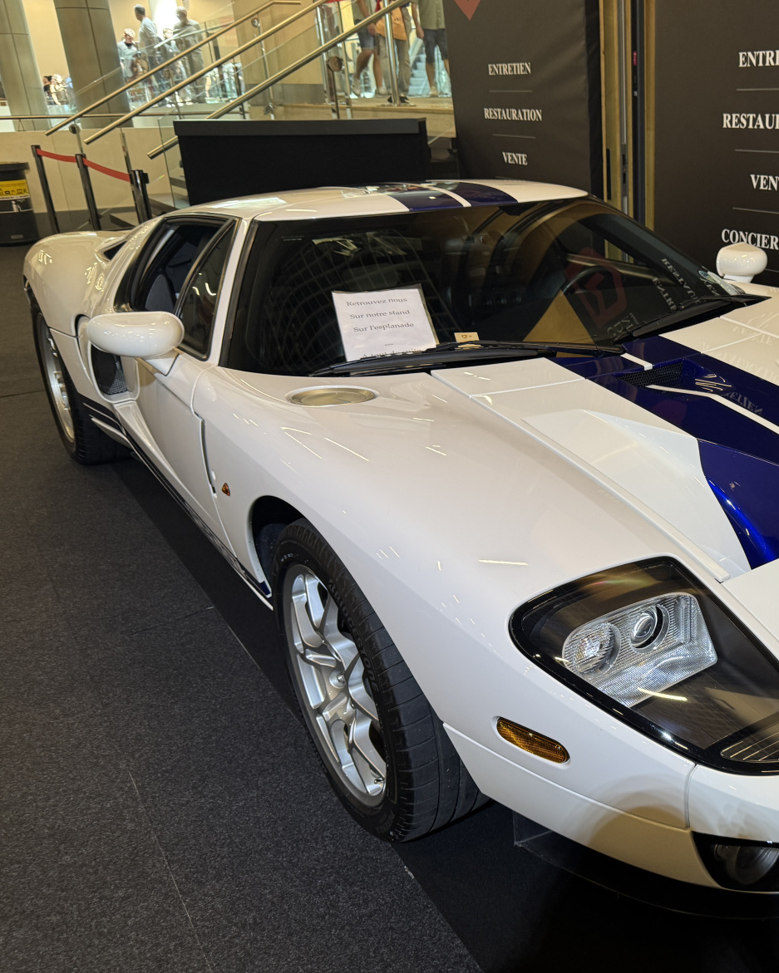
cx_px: 645
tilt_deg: -22.6
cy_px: 489
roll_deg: +0.7
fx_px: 922
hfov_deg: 43.2
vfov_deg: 55.7
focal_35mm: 32
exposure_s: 1/100
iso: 125
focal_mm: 6.76
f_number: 1.78
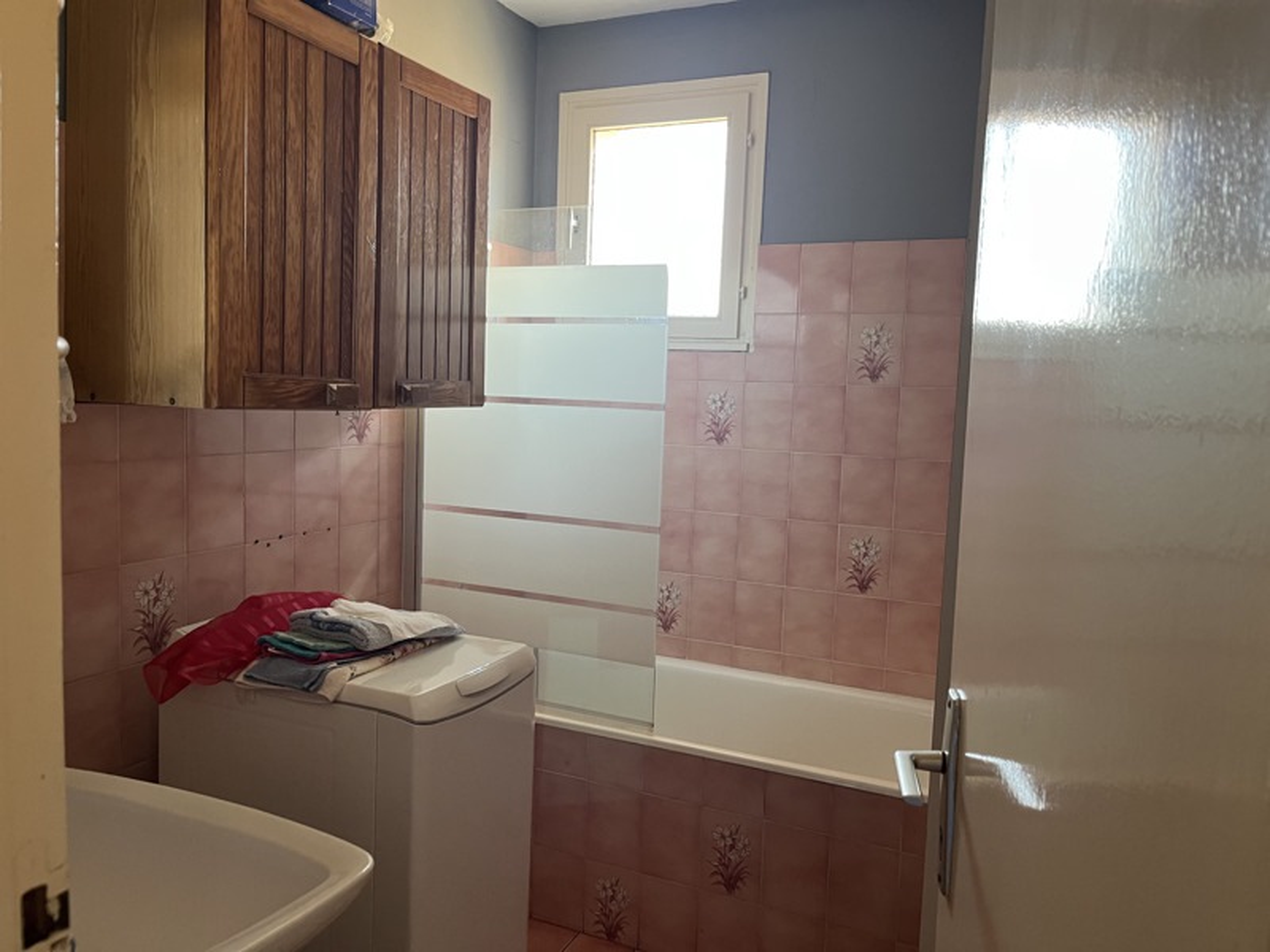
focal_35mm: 26
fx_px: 954
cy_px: 476
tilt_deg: -3.5
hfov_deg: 67.3
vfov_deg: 53.1
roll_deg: -1.5
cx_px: 635
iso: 125
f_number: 1.6
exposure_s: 1/69
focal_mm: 5.1
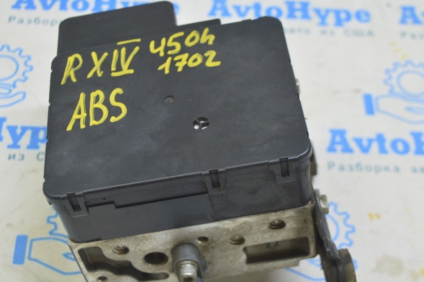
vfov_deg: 20.7
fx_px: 772
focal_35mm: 66
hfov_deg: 30.7
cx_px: 195
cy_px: 147
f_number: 5.6
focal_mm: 35
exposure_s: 1/20
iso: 400
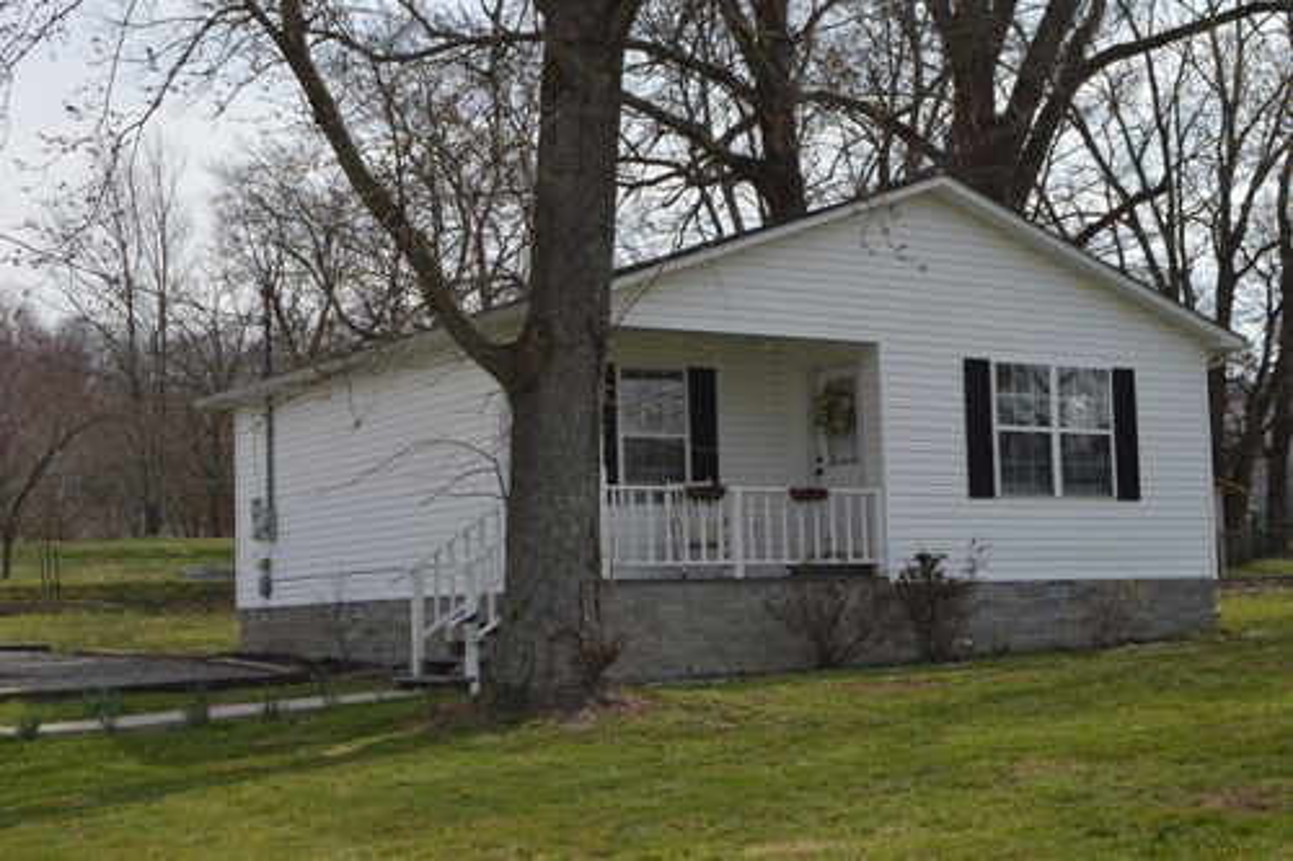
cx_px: 646
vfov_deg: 23.8
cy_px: 430
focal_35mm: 57
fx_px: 2046
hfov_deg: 35.1
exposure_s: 1/200
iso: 100
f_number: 7.1
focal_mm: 38
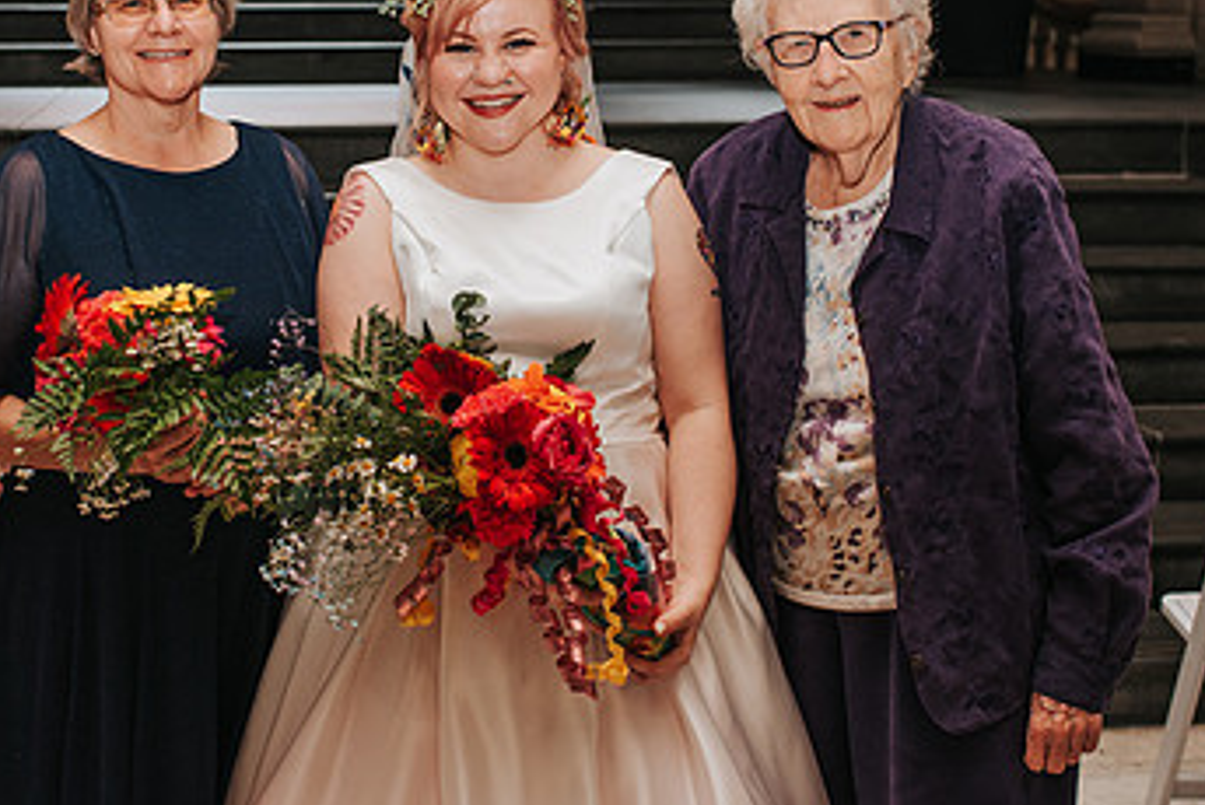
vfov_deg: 21.5
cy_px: 222
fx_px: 2110
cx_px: 425
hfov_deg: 31.7
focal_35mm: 63
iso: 1000
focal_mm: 35
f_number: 4
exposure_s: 1/160
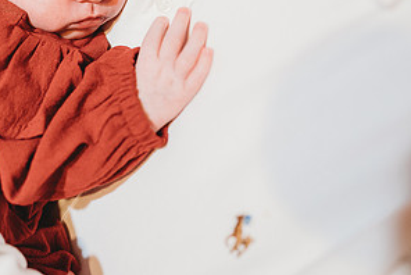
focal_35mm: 47
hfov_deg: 38.6
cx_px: 31
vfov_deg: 27.3
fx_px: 537
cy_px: 8
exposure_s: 1/160
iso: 1600
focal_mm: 24
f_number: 1.8
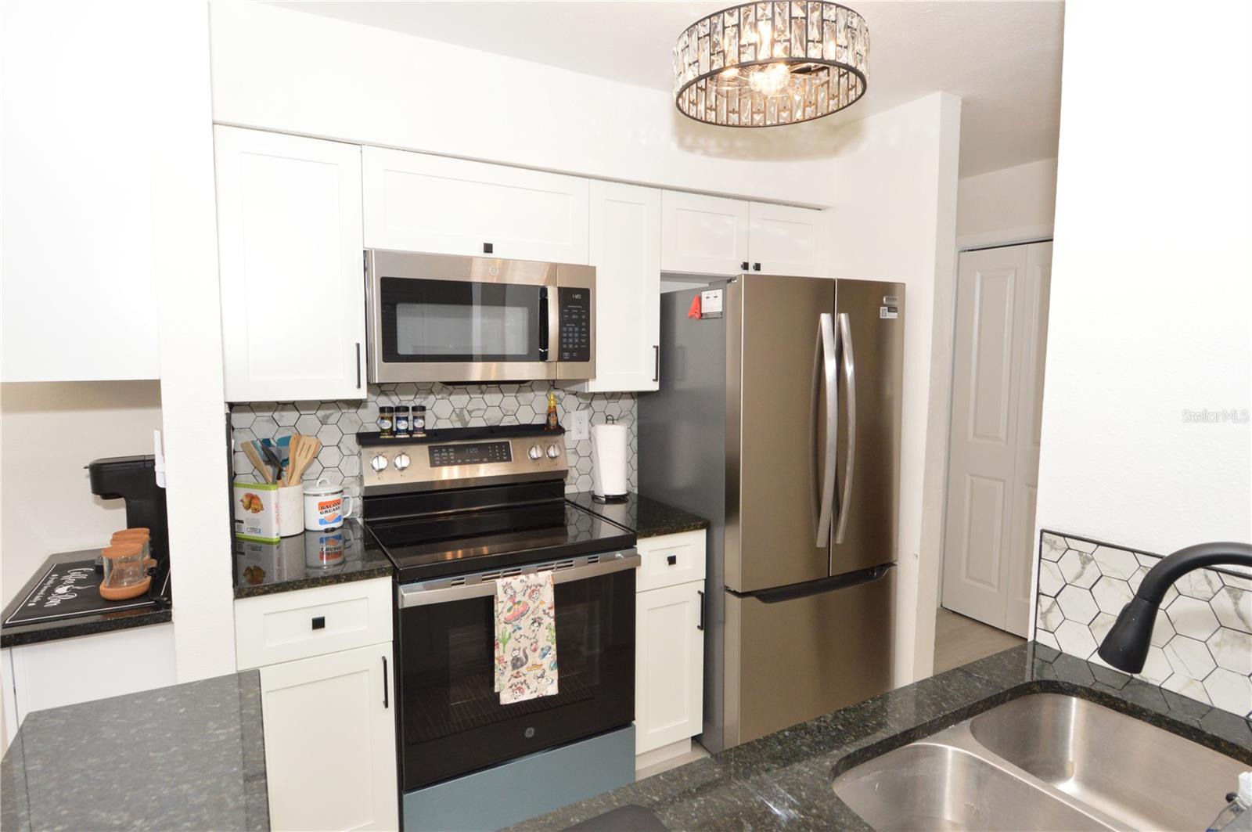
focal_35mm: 18
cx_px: 626
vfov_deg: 67.3
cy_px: 416
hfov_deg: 90.1
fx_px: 625
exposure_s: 1/80
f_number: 9
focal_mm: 12
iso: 800
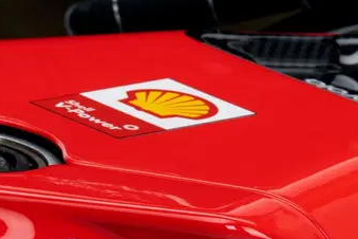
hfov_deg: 2.9
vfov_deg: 1.9
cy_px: 398
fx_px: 7050
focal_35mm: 709
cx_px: 400
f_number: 16
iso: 31
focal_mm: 200
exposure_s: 1/200
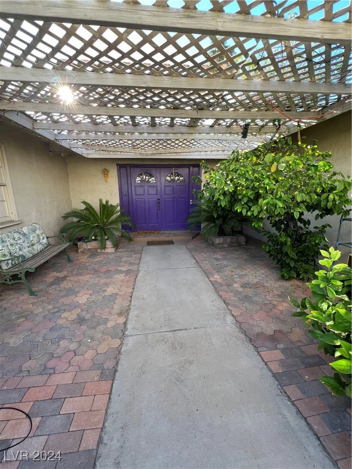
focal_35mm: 13
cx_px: 176
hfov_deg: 89.9
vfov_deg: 106.2
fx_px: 176
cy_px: 234
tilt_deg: -12.2
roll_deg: +0.8
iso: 40
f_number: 1.8
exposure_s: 1/99
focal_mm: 1.57
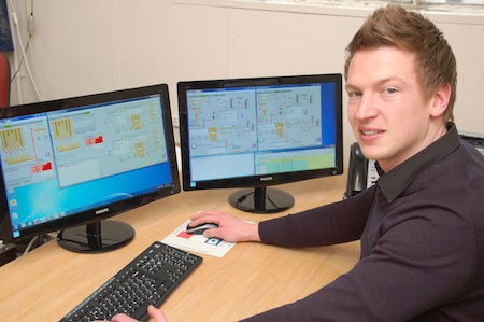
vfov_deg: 29.8
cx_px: 242
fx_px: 604
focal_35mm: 45
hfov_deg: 43.6
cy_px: 161
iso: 400
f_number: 4.5
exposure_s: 1/60
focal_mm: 30
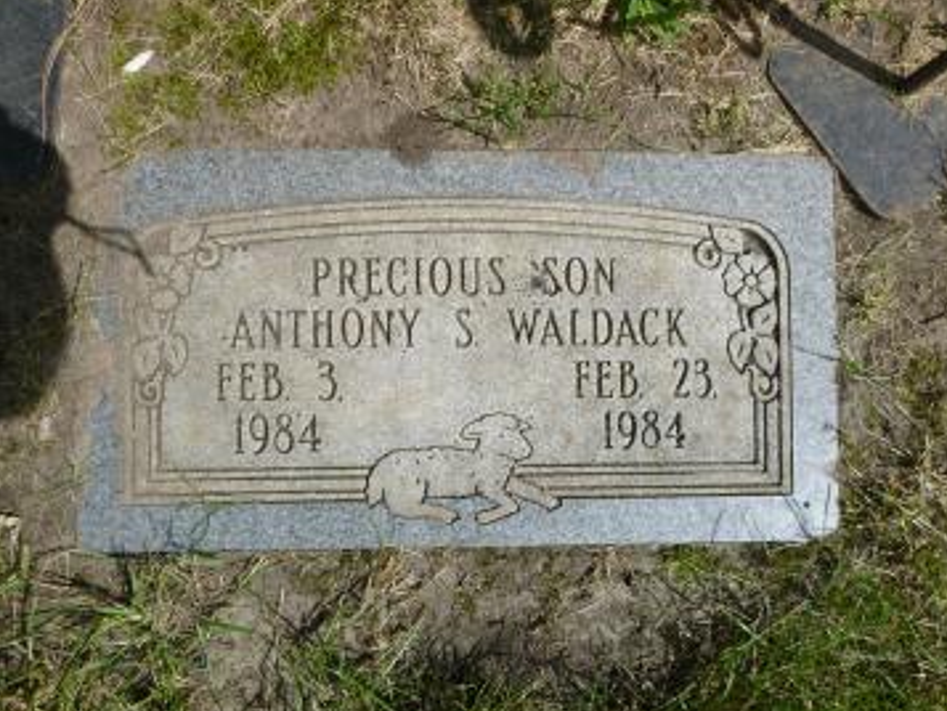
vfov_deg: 49.7
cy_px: 377
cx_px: 443
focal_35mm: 28
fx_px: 766
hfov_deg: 63.4
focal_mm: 4.5
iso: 100
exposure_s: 1/640
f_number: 3.9
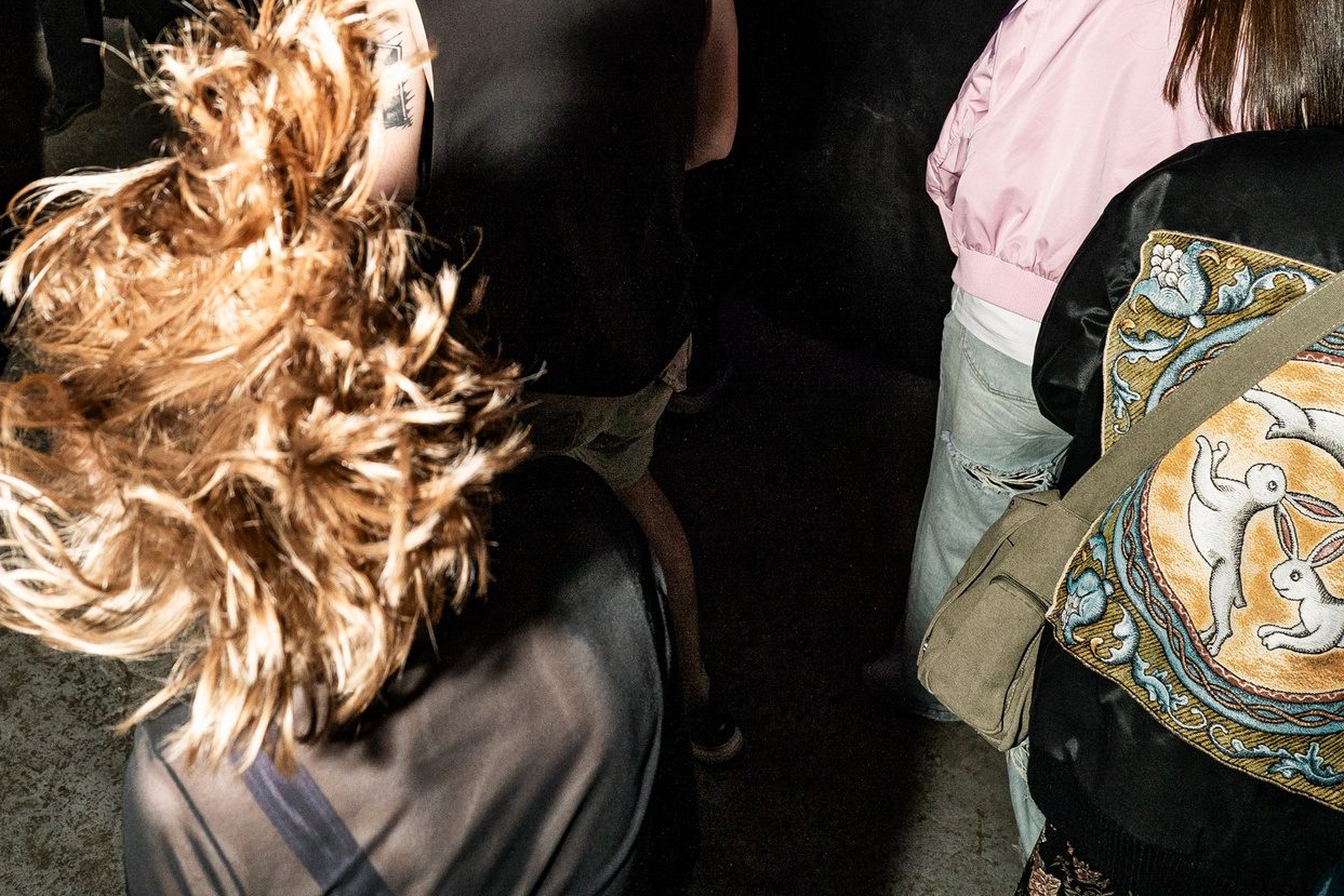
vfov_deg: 34.4
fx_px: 1307
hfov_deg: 52.3
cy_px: -6
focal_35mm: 35
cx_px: 354
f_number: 4.5
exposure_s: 1/15
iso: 500
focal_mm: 17
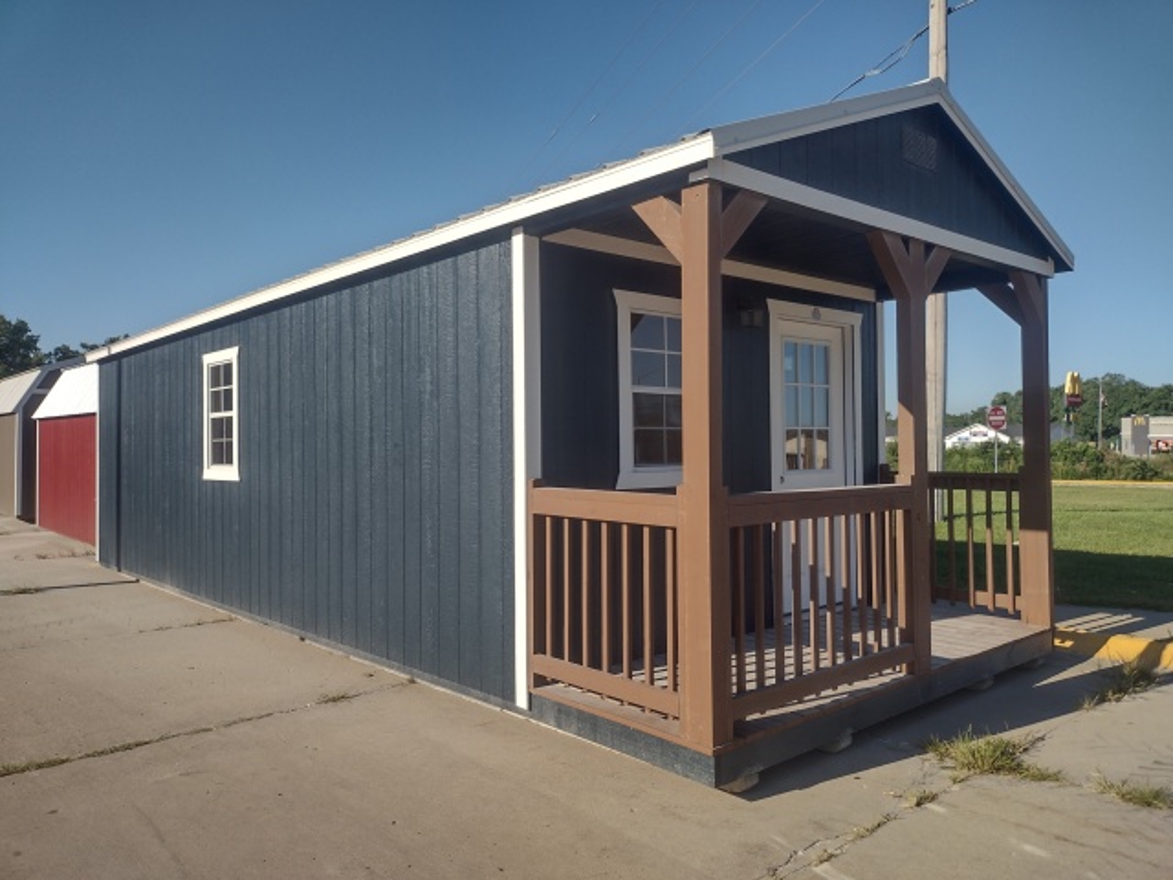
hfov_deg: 65.3
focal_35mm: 27
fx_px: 915
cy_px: 440
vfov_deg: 51.4
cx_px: 586
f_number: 1.7
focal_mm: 4.71
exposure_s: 1/1769
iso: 100
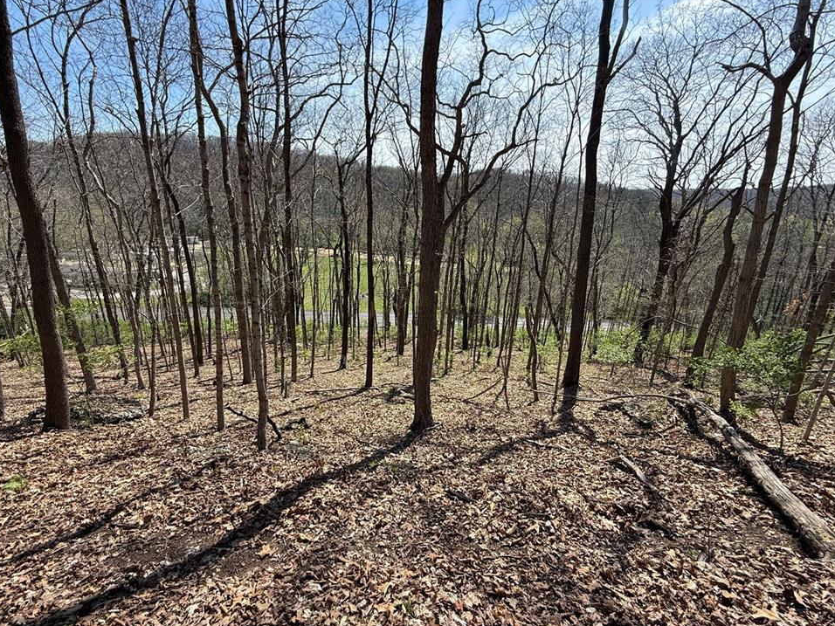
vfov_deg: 81.7
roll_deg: -2.2
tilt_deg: -21.0
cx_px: 411
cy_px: 331
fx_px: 362
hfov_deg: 98.2
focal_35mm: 15
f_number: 2.2
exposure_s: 1/1105
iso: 64
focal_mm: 2.22
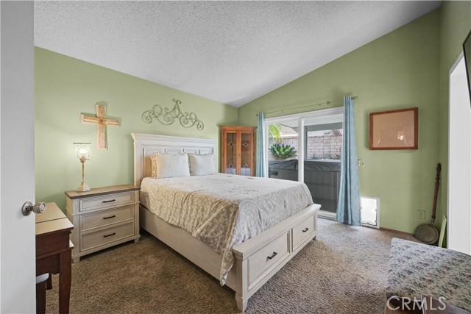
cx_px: 236
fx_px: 183
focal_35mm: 14
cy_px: 157
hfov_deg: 104.2
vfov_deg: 81.2
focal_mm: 14
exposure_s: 1/10
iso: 3200
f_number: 9
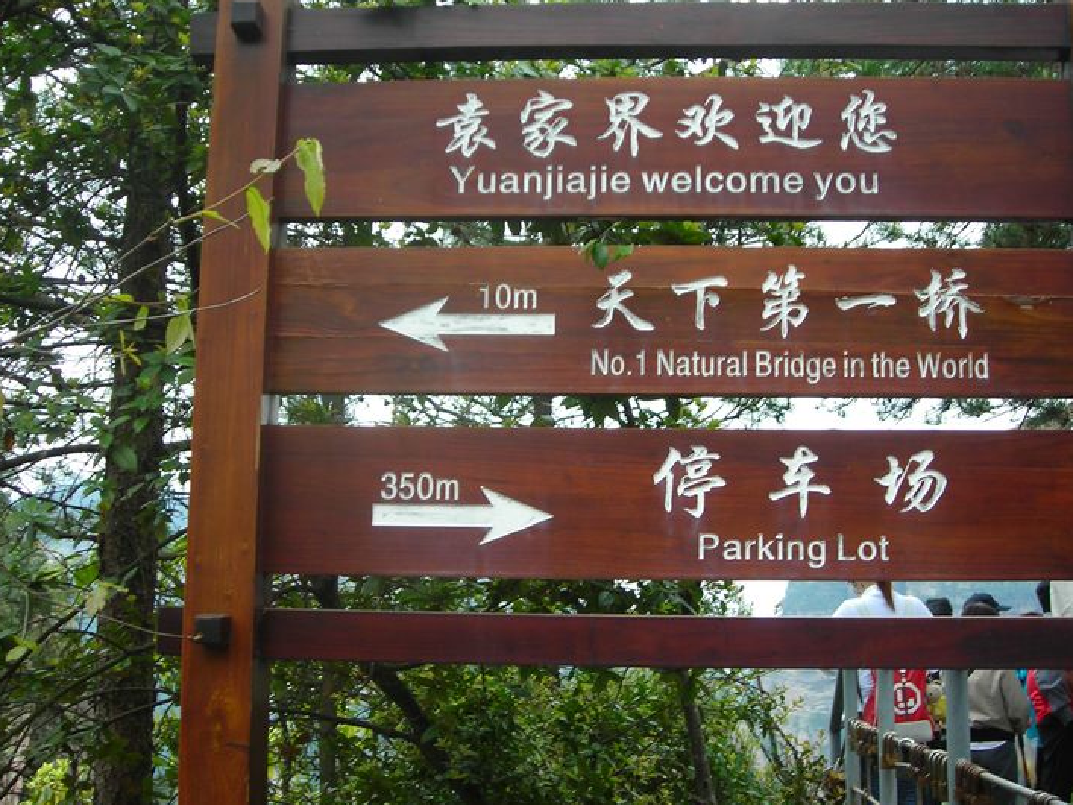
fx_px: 1333
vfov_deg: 33.6
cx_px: 566
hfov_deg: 43.8
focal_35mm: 43
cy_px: 383
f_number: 3.2
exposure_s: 1/37.5
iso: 50
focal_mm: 6.3
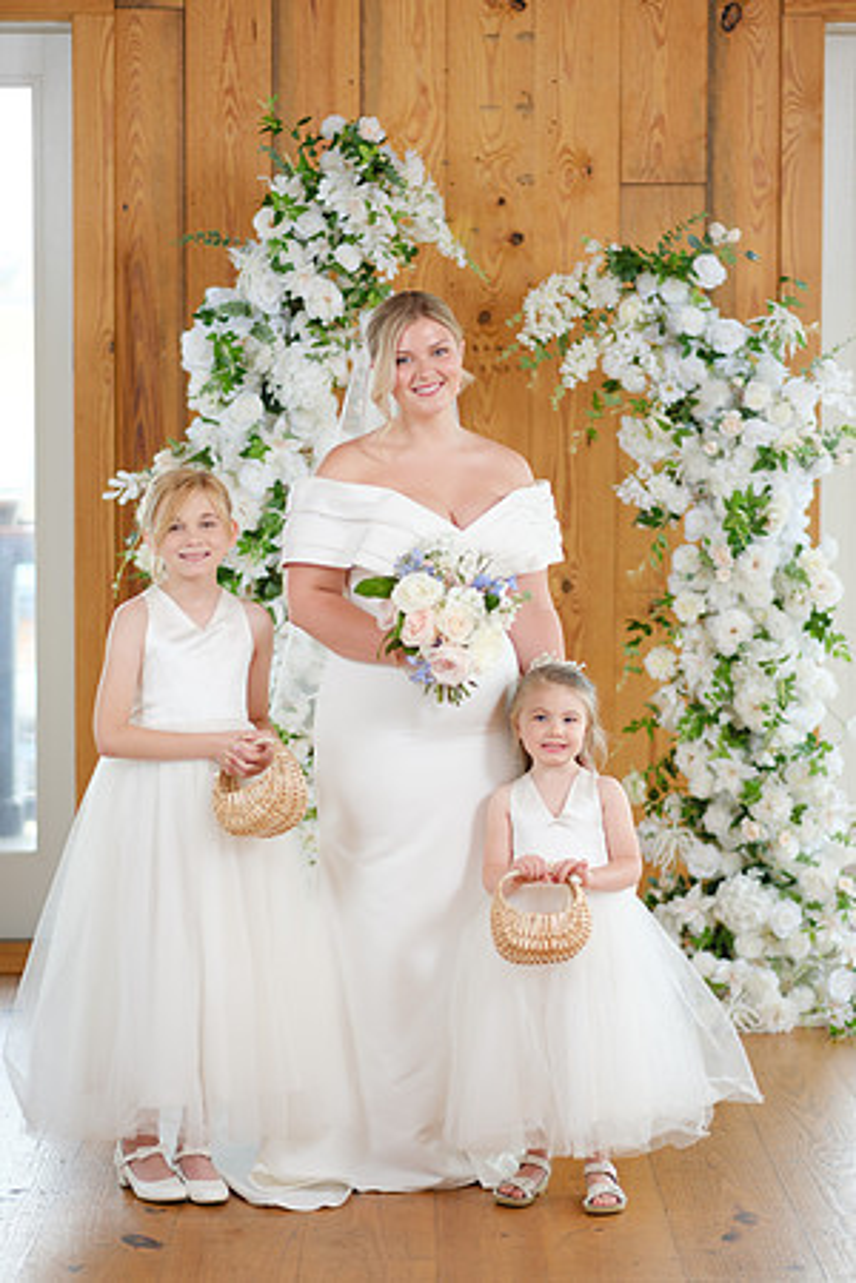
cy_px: 642
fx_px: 2996
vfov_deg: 24.2
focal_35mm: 84
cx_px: 428
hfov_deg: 16.3
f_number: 1.4
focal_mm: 56
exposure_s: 1/250
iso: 125
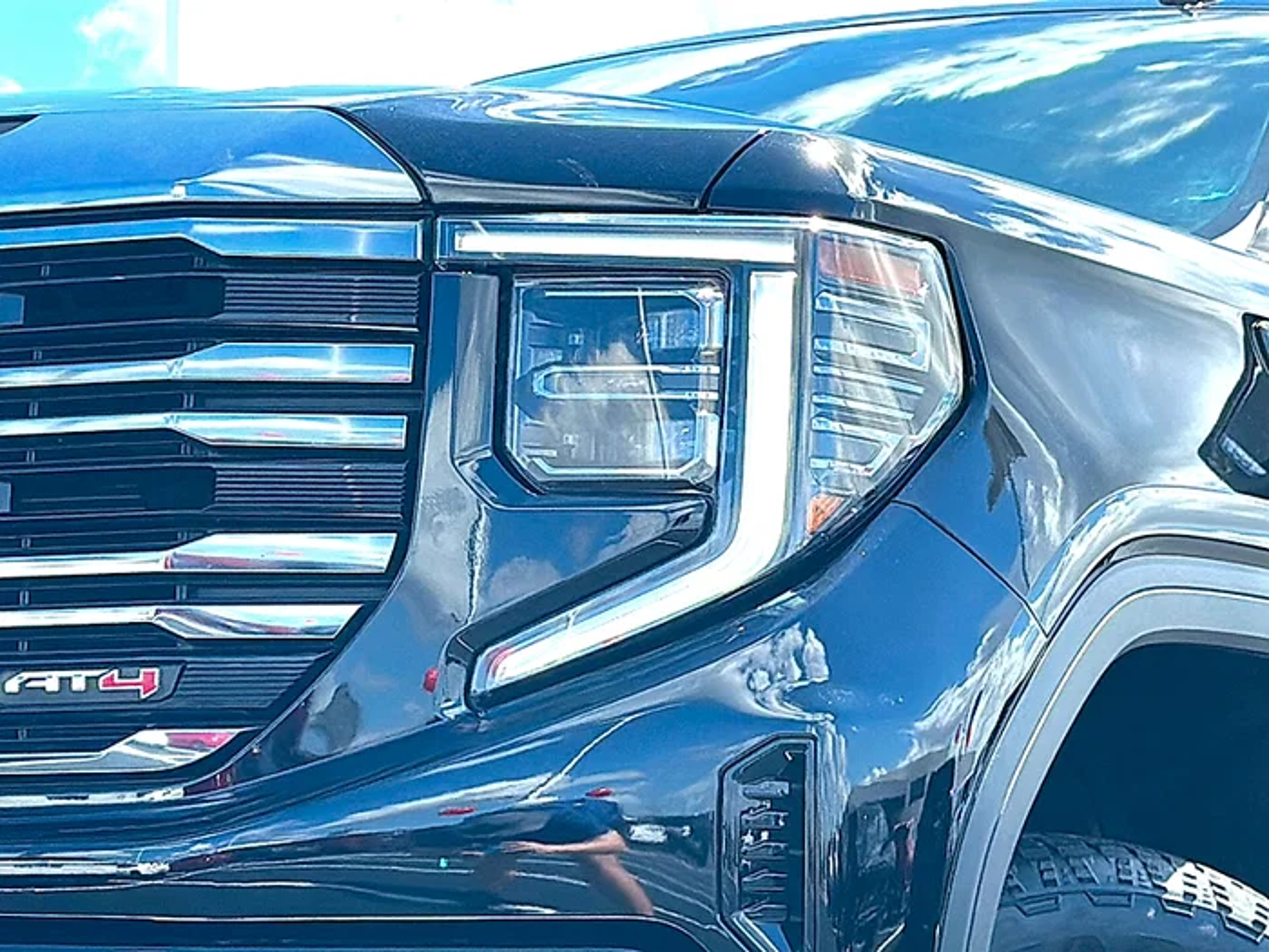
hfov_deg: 23.3
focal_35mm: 84
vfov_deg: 17.6
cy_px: 476
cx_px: 634
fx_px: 3079
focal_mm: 6.86
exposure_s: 1/2123
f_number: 1.78
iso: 100
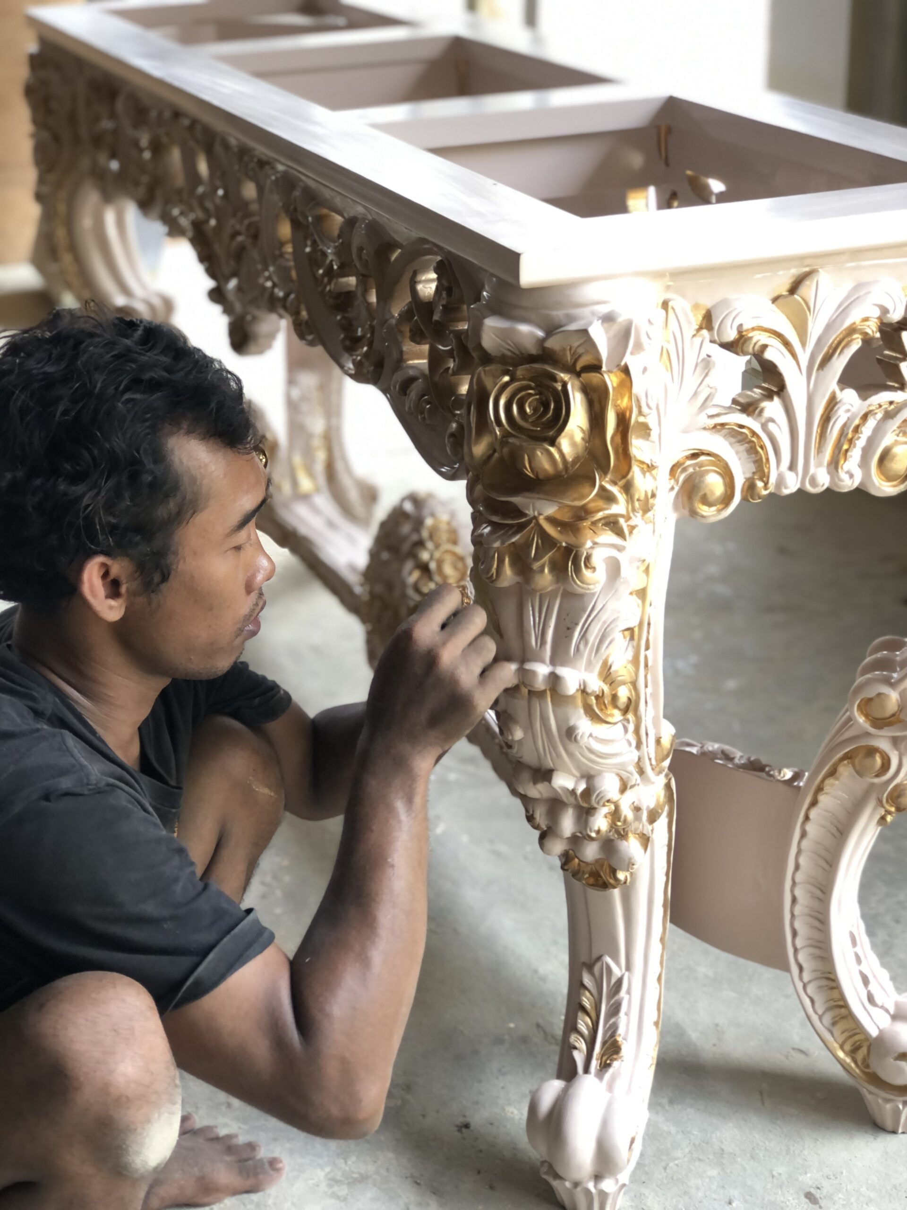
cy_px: 605
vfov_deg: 33.8
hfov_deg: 25.7
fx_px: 1991
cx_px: 454
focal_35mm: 57
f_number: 2.8
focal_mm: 6.6
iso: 32
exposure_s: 1/30
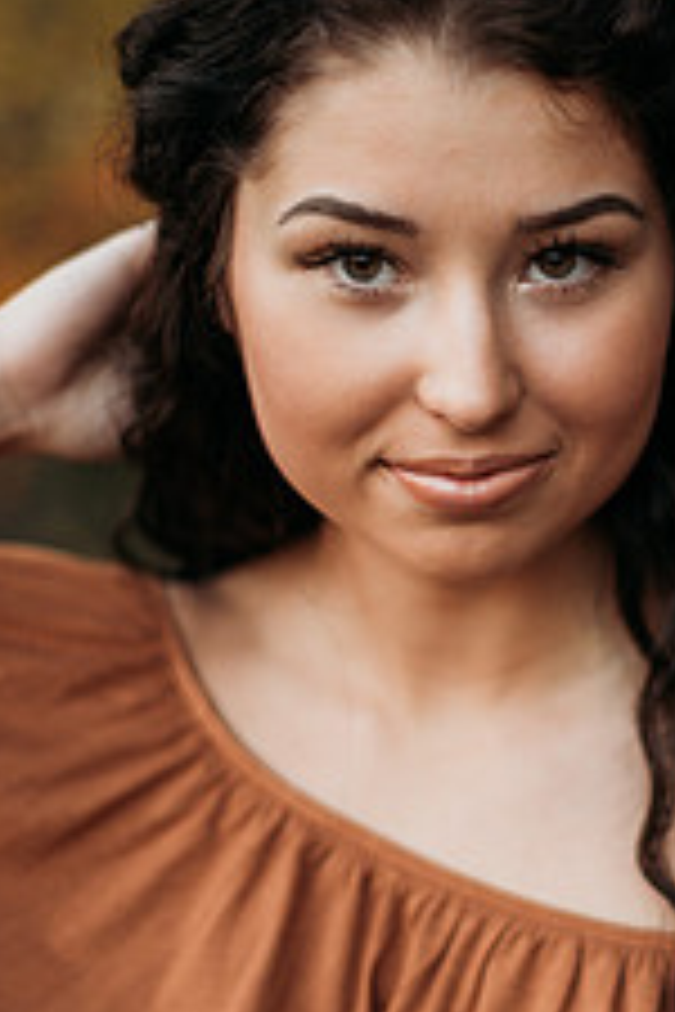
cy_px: 630
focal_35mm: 100
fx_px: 2812
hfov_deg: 13.6
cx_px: 585
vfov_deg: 20.4
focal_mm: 50
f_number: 1.4
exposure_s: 1/320
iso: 125
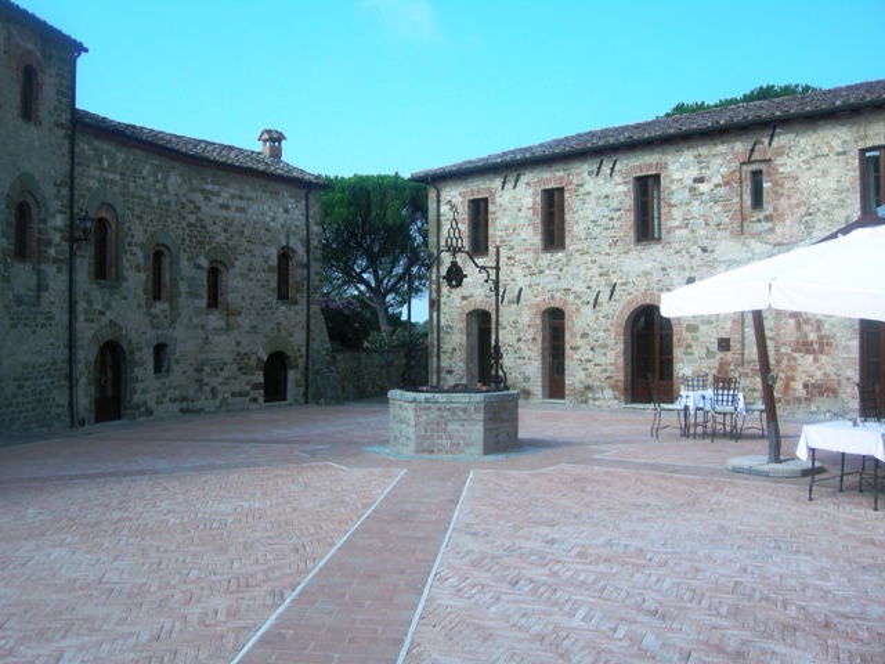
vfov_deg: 39.7
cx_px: 442
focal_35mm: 36
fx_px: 920
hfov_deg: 51.4
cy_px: 332
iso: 64
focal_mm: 7.5
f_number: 4.8
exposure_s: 1/190
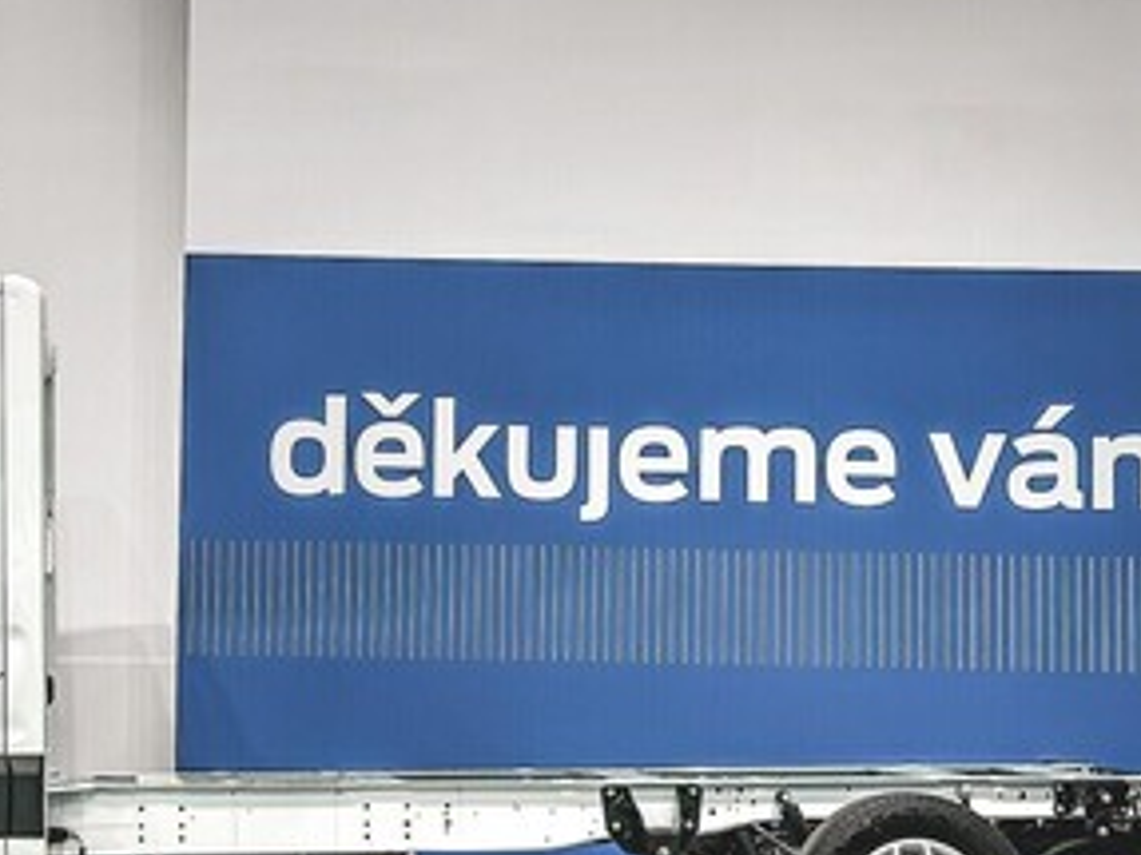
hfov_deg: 21.1
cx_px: 239
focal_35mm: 92
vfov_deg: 16.1
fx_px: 3031
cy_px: 443
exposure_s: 1/230
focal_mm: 6.86
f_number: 1.8
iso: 80
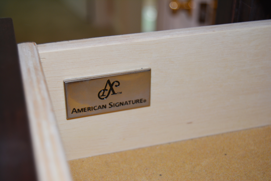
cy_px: 90
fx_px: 452
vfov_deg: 22.6
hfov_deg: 33.4
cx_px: 136
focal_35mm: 60
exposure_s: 1/60
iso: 220
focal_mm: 40
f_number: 5
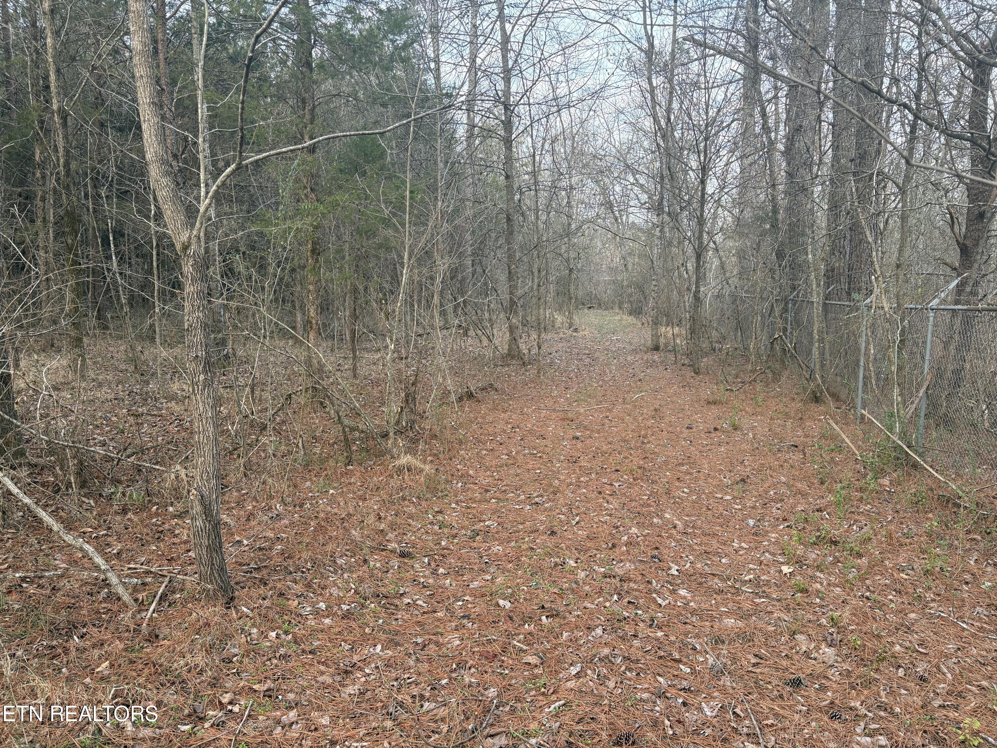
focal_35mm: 26
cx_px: 498
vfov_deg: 53.1
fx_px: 749
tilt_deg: -6.5
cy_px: 374
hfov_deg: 67.3
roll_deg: -0.1
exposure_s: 1/152
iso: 125
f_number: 1.6
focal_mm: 5.96
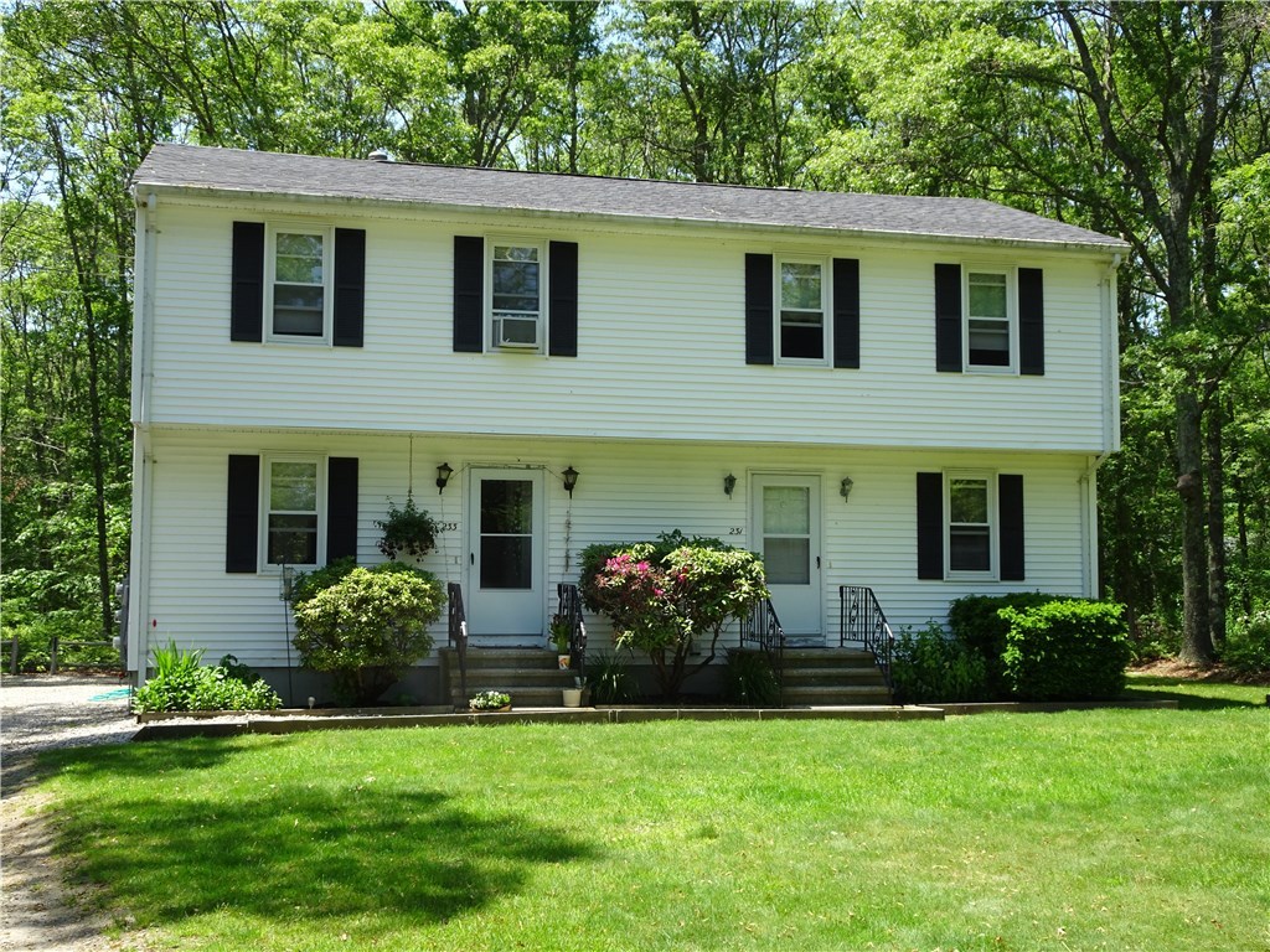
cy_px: 476
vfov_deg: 36.0
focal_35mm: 40
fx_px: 1468
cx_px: 635
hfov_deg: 46.8
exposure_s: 1/200
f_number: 4
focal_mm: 6.8
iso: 80
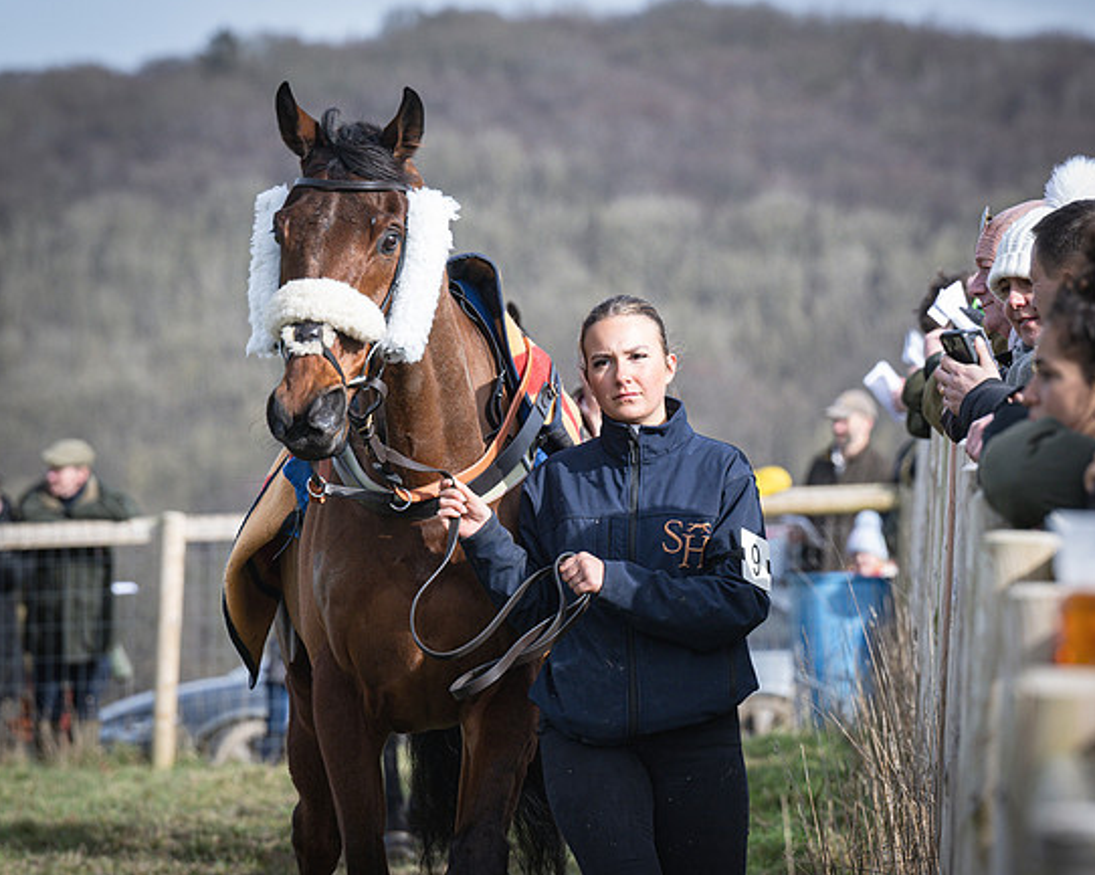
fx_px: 10494
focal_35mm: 324
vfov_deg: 4.8
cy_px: 441
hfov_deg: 6.0
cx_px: 556
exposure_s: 1/1000
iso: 400
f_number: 5.6
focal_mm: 185
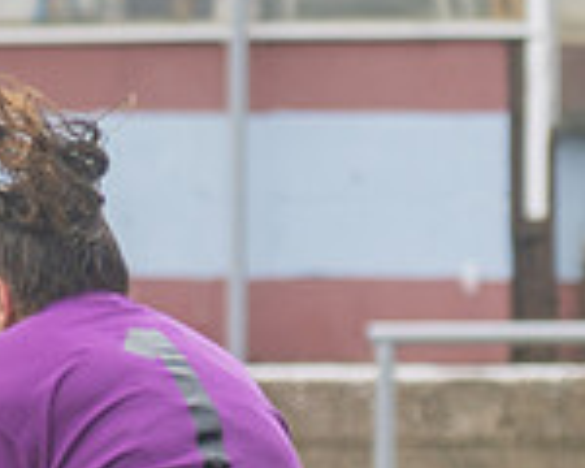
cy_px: 520
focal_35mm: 1338
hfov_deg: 1.4
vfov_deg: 1.2
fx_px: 23166
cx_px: -490
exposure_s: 1/1600
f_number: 2.8
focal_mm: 155
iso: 500
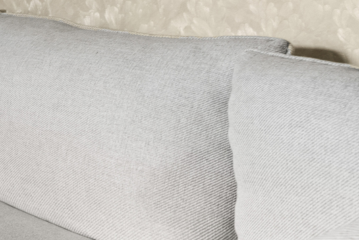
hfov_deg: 12.6
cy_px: -103
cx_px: -639
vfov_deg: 16.8
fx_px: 748
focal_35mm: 75
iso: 500
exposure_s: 1/10
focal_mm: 13
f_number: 7.1
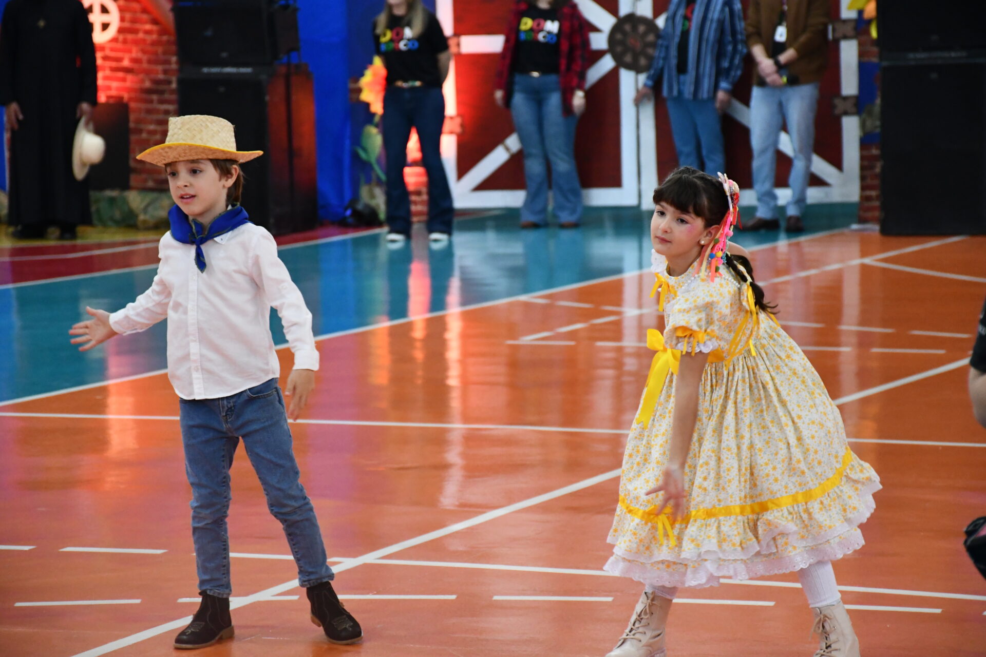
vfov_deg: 9.7
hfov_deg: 14.4
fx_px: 3889
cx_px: 493
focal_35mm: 142
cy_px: 328
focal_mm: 95
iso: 3200
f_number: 5.3
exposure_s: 1/200
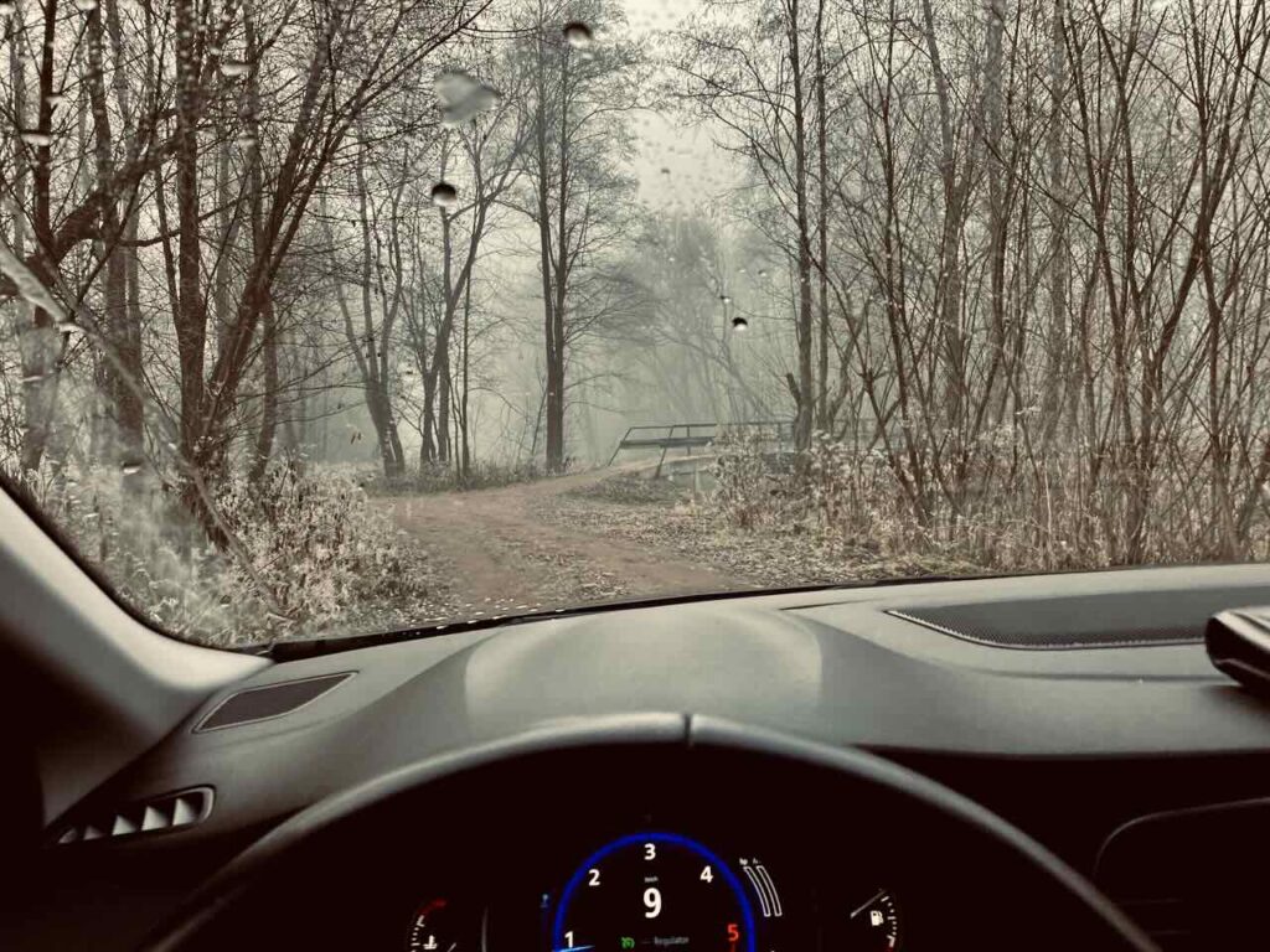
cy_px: 476
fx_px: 1027
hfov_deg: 63.4
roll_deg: -1.7
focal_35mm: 28
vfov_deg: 49.7
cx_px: 635
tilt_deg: -3.1
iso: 25
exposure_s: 1/110
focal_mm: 3.99
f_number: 1.8
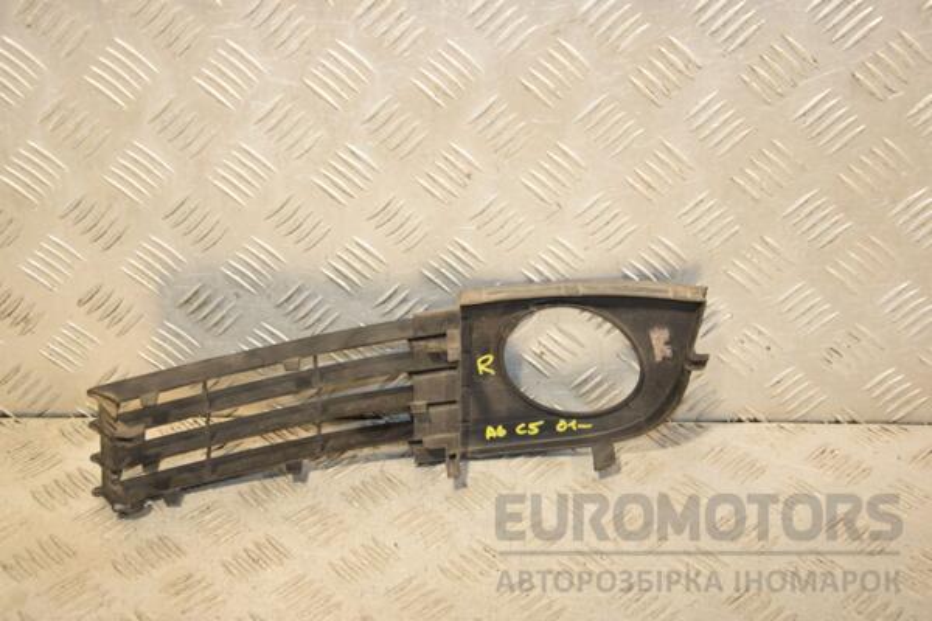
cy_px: 310
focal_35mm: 60
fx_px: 1553
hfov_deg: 33.4
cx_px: 466
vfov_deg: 22.6
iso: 800
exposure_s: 1/200
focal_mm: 40
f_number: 5.6
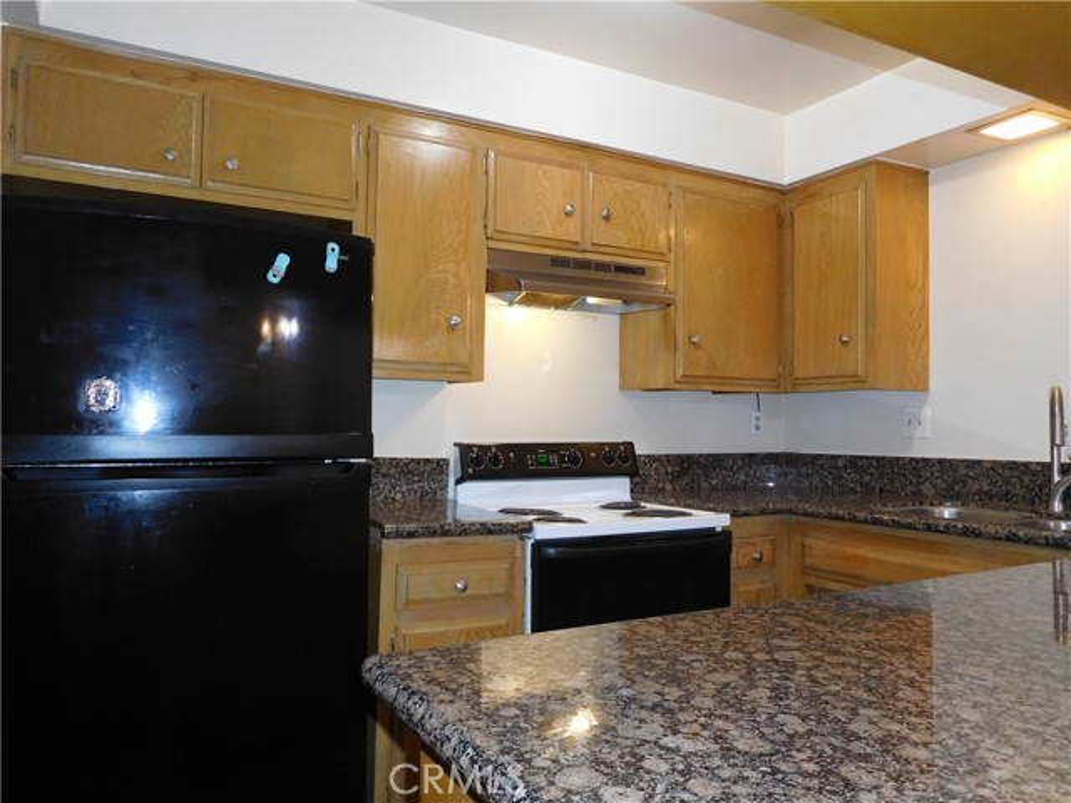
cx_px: 536
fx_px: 773
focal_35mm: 25
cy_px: 402
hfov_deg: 69.4
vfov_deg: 54.9
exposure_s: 1/30
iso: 320
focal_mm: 4.5
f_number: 3.4
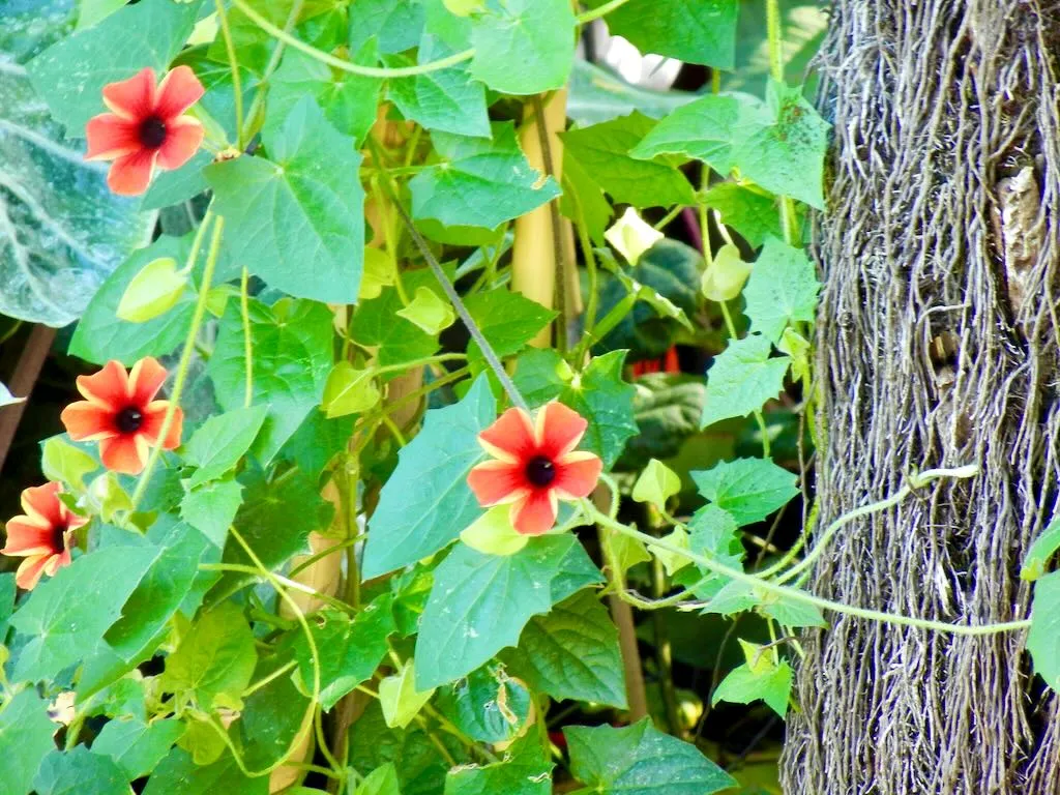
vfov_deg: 5.0
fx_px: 9187
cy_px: 398
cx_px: 530
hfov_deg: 6.6
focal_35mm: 300
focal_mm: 54
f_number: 5.6
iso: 400
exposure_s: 1/27.2
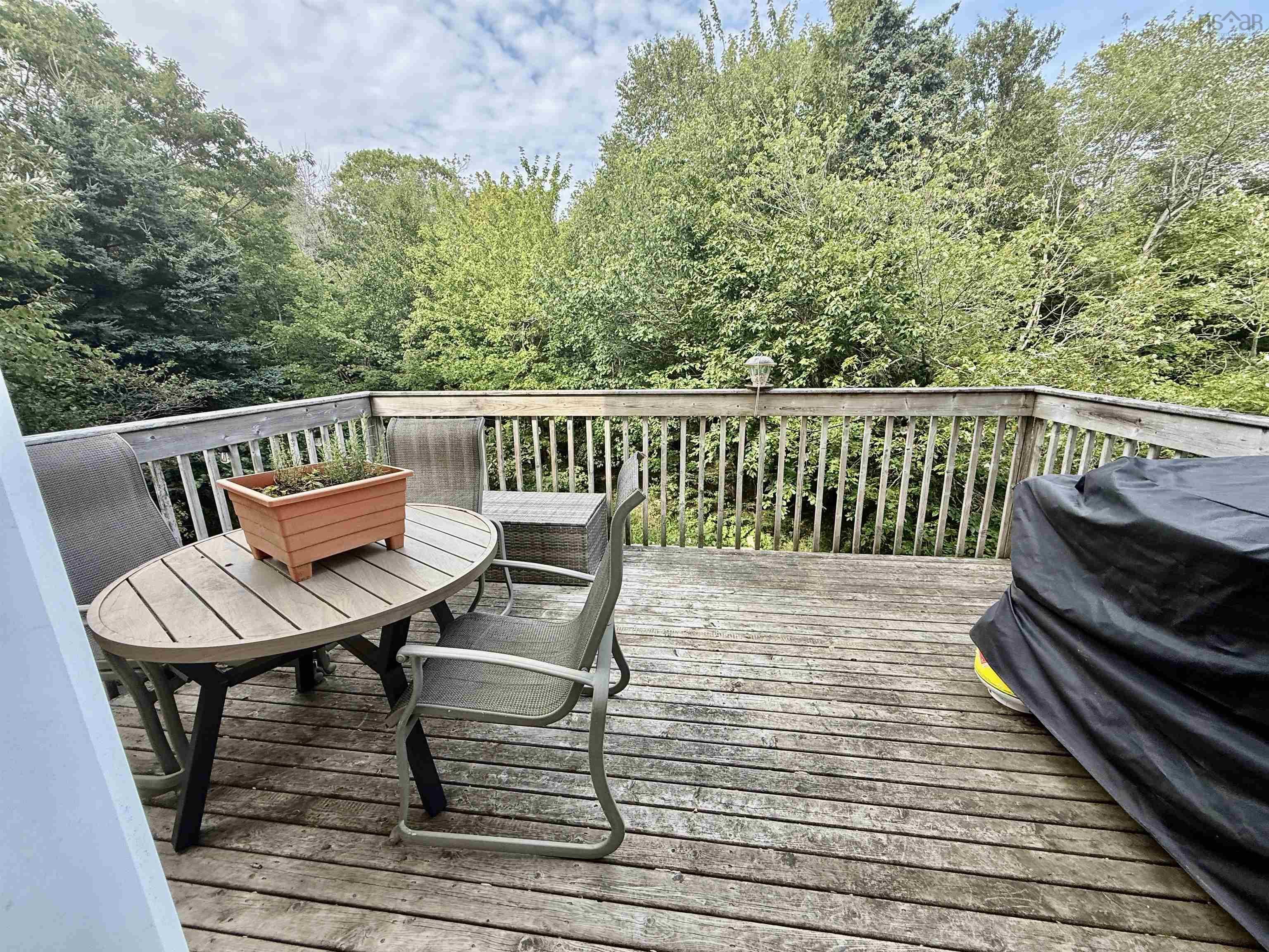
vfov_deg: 85.7
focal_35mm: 14
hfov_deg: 102.1
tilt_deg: -13.6
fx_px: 513
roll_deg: +0.7
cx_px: 634
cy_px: 476
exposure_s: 1/241
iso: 50
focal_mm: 2.22
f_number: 2.2
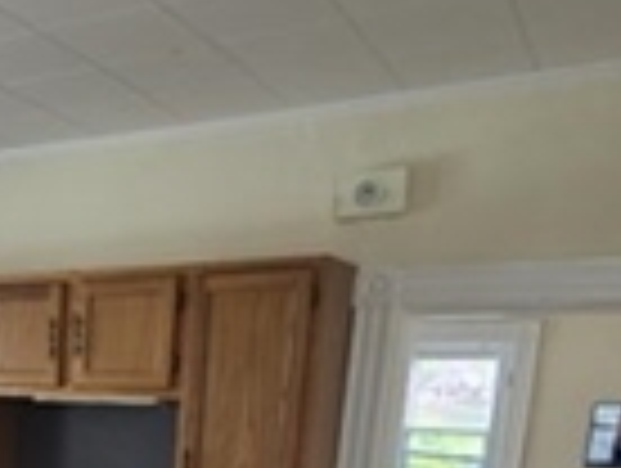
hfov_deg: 34.2
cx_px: -65
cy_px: 605
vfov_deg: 26.0
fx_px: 863
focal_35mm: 48
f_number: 2.2
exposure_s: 1/60
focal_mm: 2.2
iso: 50
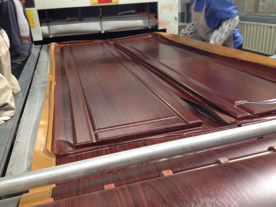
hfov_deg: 52.6
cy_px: 104
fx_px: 279
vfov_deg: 40.7
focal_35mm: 35
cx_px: 138
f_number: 2.4
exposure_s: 1/20
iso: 50
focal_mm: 4.28
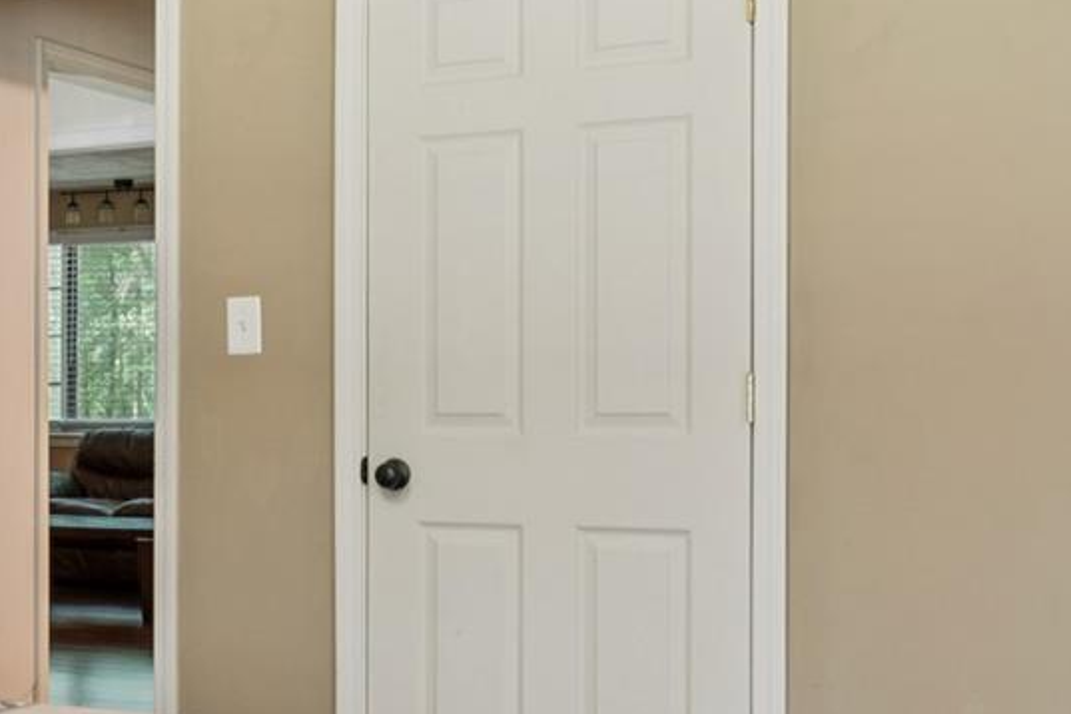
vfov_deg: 21.4
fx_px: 1883
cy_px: 456
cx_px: 26
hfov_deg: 29.8
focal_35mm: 63
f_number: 13
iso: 100
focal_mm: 16.6
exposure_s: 1.3
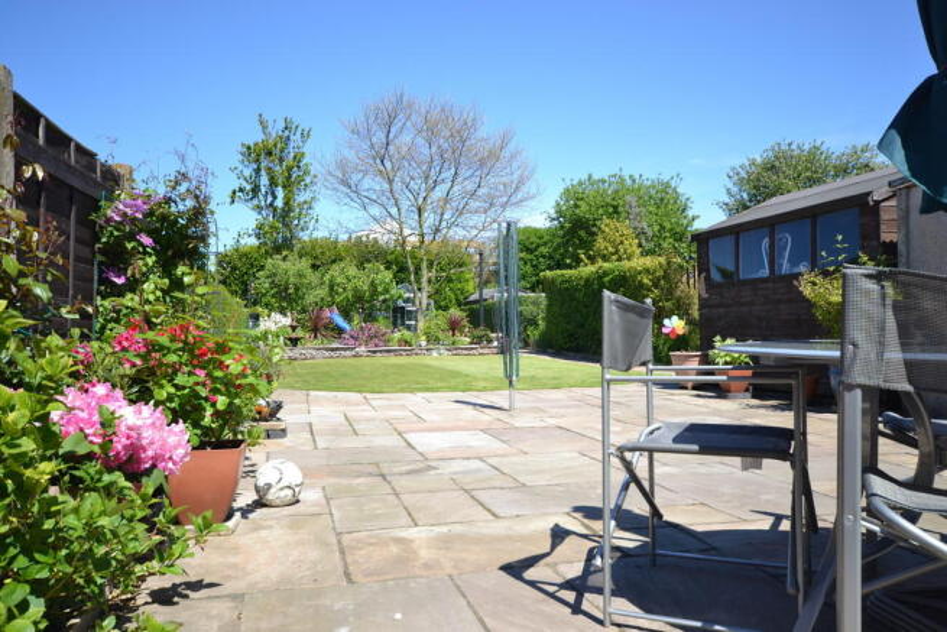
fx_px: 789
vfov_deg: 43.6
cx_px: 474
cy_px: 316
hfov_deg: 61.9
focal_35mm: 30
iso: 100
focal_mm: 20
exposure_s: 1/160
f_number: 6.3
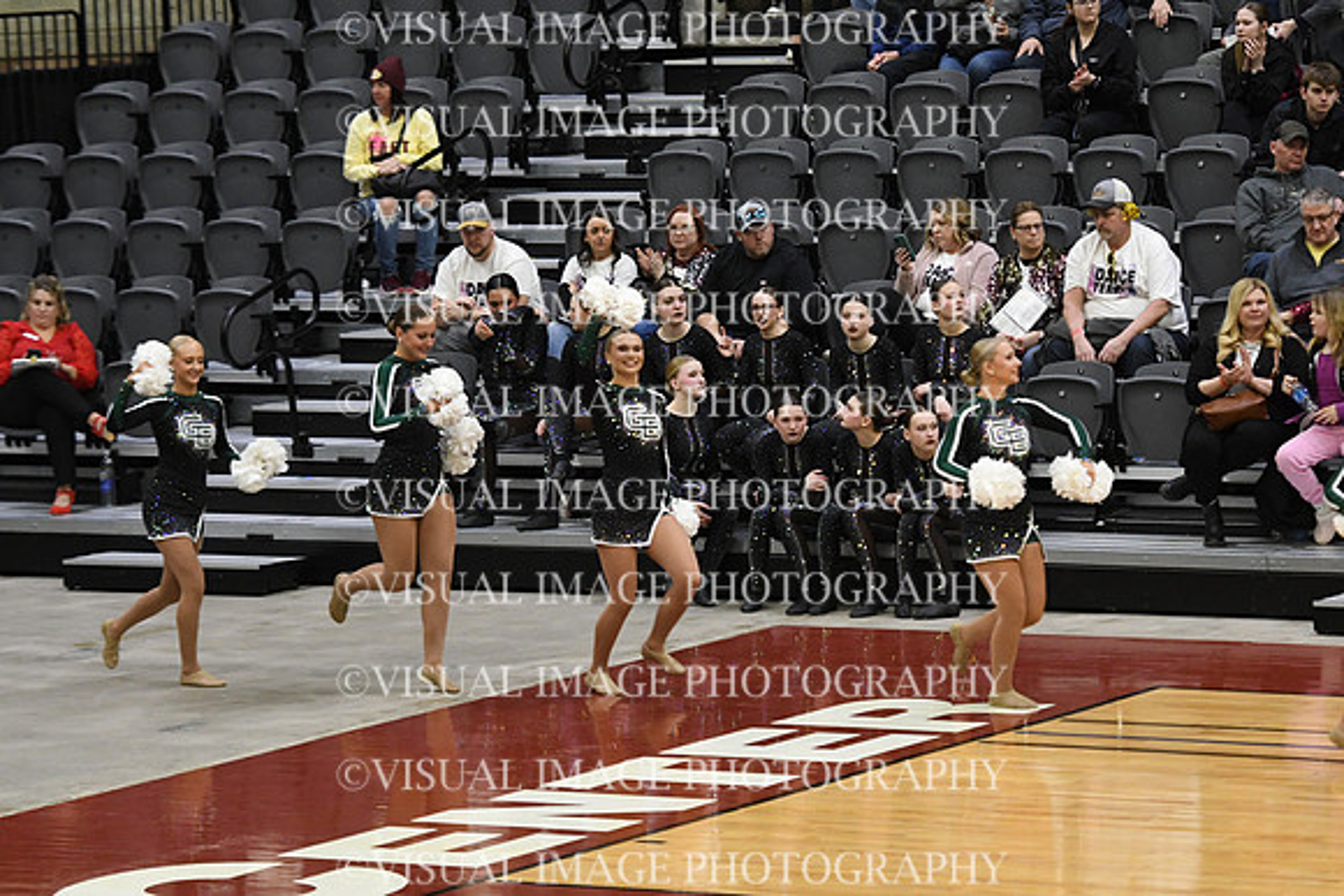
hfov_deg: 11.4
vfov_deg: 7.6
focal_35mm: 180
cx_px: 672
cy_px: 448
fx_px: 6721
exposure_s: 1/400
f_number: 2.8
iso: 3200
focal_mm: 120
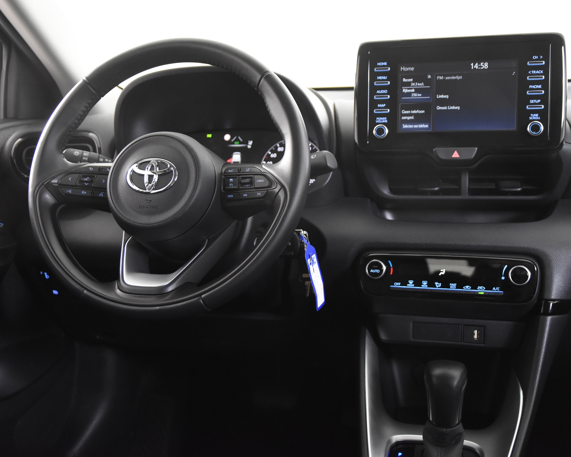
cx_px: 280
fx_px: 744
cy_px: 228
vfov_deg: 34.2
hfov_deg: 42.0
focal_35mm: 44
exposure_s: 1/40
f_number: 3.2
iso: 2800
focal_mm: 26
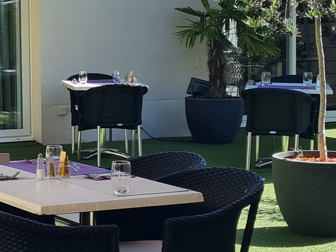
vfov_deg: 13.5
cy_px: 100
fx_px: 1068
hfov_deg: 16.5
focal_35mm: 110
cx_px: -144
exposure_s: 1/868
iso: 50
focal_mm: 5.4
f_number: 1.8
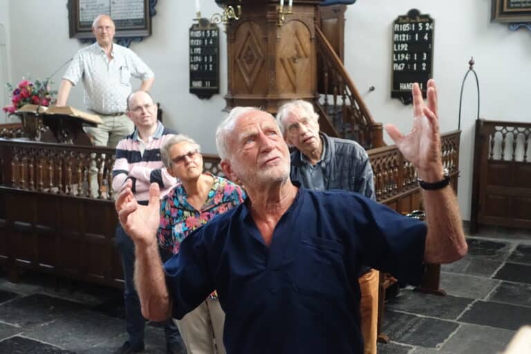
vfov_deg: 28.1
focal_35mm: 48
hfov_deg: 41.1
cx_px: 266
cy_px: 177
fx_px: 708
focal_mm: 17.7
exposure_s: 1/250
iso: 3200
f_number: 2.8
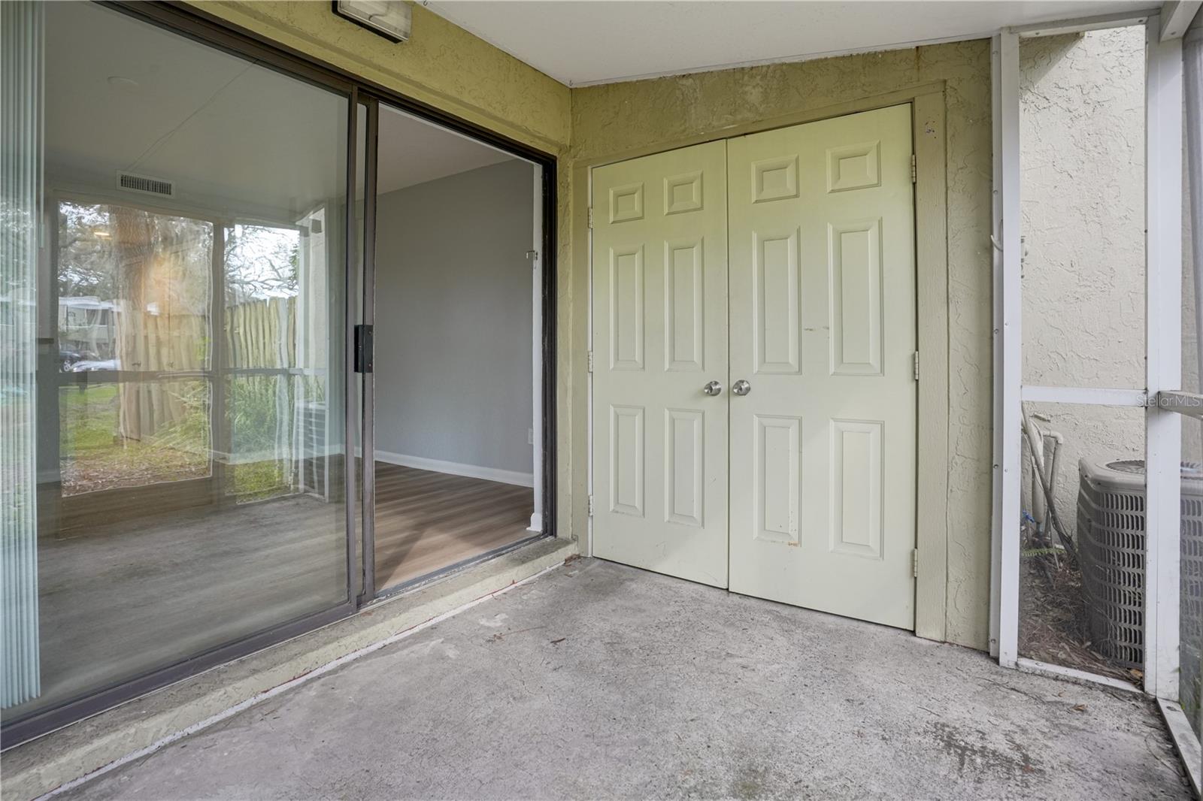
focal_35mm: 17
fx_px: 568
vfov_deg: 70.4
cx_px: 602
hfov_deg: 93.3
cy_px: 400
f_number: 8
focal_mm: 17
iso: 800
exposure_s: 1/60
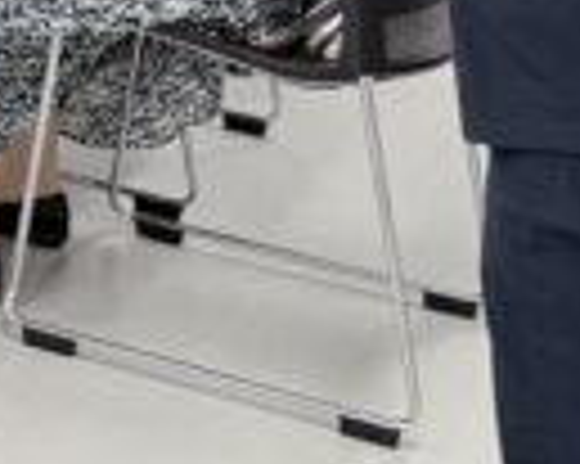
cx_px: -517
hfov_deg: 12.5
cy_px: -369
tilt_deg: -8.3
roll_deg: -2.2
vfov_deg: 10.5
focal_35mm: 138
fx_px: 2367
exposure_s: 1/100
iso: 50
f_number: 1.78
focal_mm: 6.76
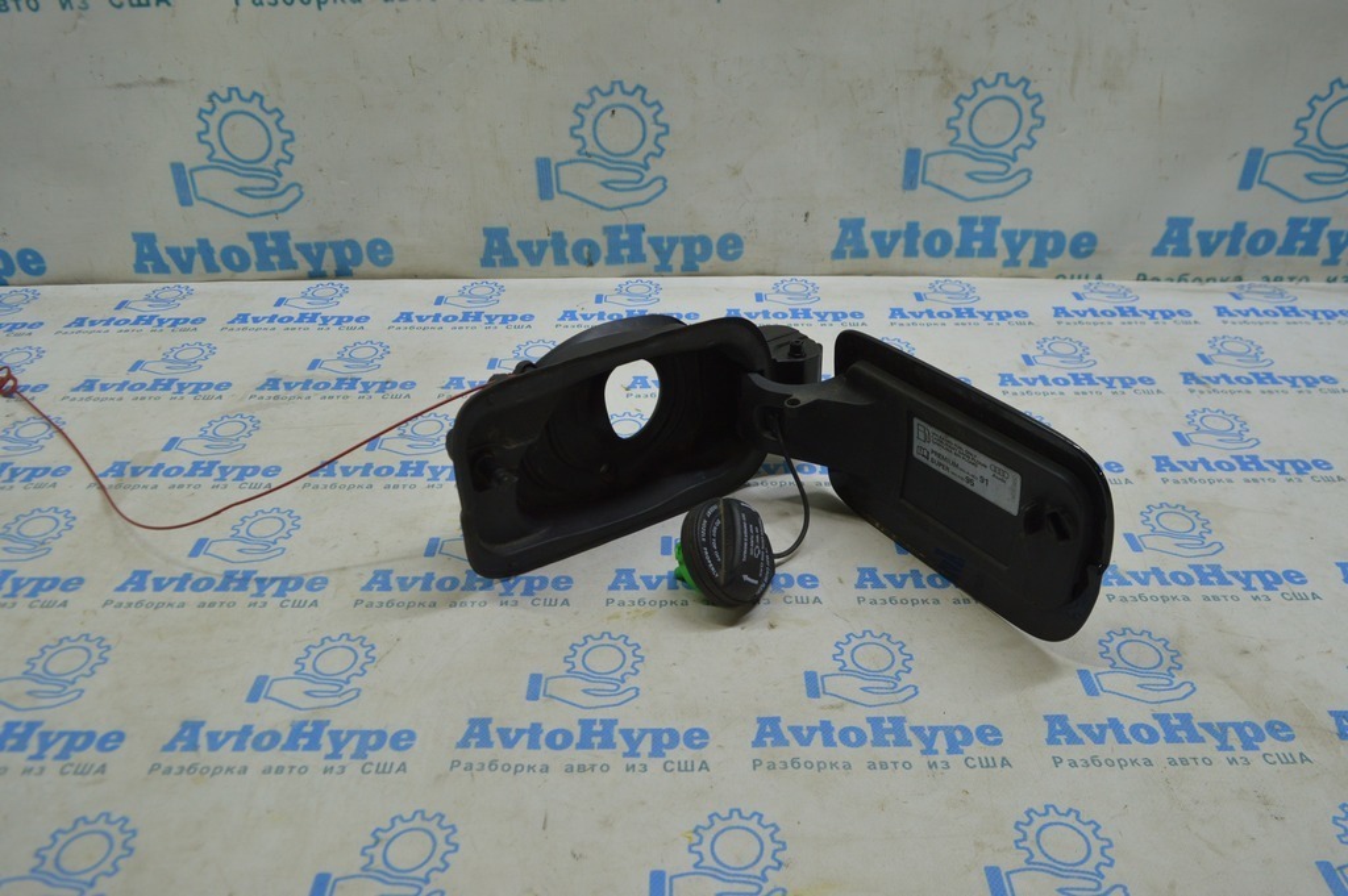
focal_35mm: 27
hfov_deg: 67.4
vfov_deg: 47.9
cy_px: 448
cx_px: 674
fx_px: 1010
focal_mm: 18
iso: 400
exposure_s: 1/40
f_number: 5.6
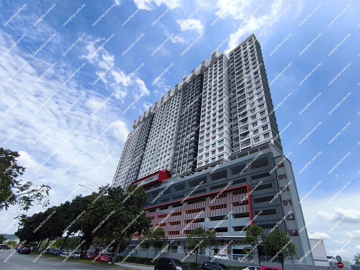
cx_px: 180
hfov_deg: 98.2
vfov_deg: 81.7
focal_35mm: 15
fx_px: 156
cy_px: 135
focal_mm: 1.65
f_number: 2.2
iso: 50
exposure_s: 1/3565
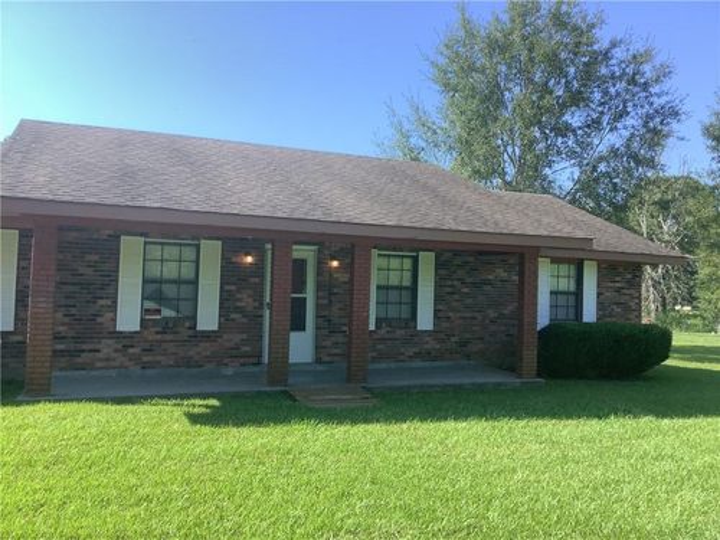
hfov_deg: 58.4
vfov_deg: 45.4
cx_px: 360
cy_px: 270
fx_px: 645
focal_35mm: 31
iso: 25
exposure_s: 1/509
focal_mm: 3.3
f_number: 2.4
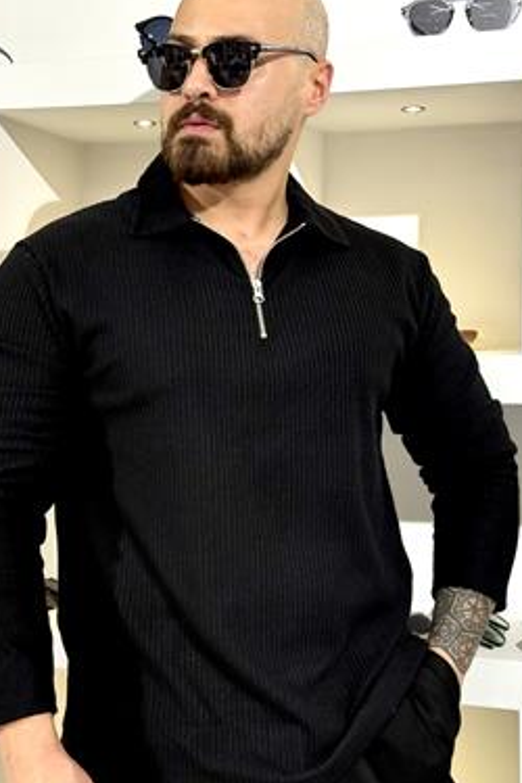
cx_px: 248
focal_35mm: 62
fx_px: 1348
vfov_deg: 32.4
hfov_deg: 21.9
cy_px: 403
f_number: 1.78
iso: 125
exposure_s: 1/100
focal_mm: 6.76
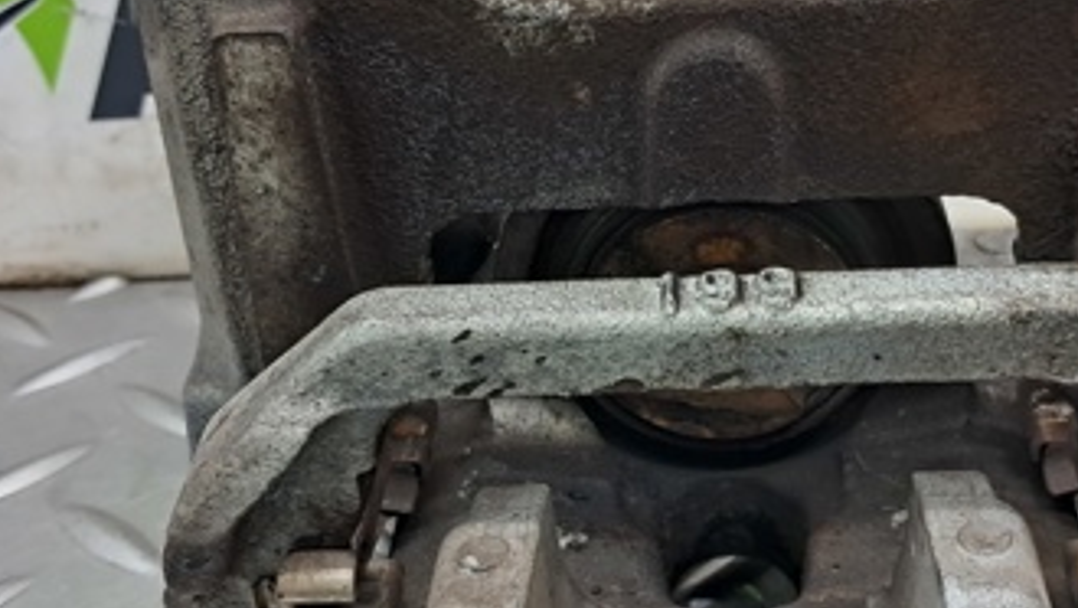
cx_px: 657
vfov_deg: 21.1
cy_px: 364
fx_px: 1630
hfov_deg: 36.4
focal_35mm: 57
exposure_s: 1/50
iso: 200
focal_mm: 4
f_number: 1.8
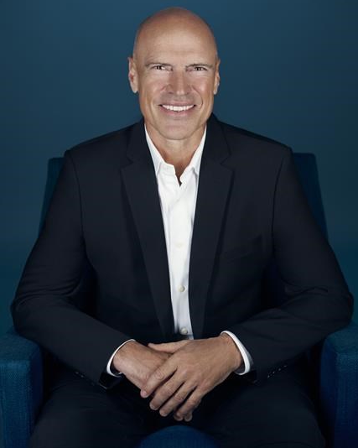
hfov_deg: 19.2
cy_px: 242
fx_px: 1060
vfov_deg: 23.8
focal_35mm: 80
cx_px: 181
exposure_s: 1/250
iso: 1600
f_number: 4.5
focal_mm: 70
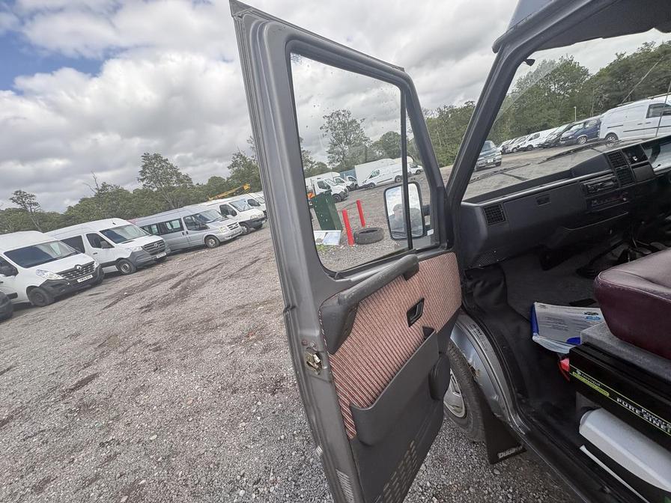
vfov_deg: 85.7
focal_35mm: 14
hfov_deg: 102.1
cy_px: 252
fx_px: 271
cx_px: 336
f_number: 2.2
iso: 40
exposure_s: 1/443
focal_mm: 2.22
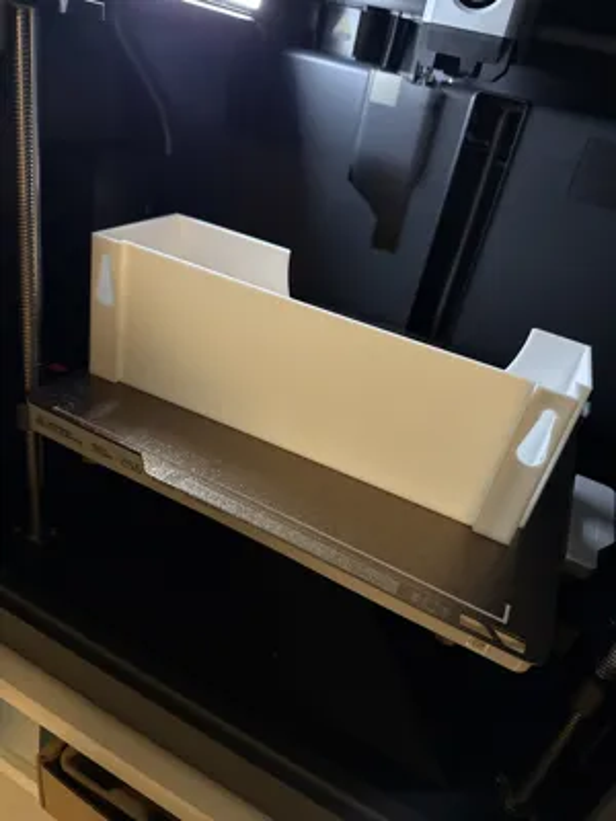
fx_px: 569
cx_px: 308
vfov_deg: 71.6
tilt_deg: -28.9
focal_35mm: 24
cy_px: 410
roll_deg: -14.1
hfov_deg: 56.8
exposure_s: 1/30
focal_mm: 6.76
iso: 800
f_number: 1.78
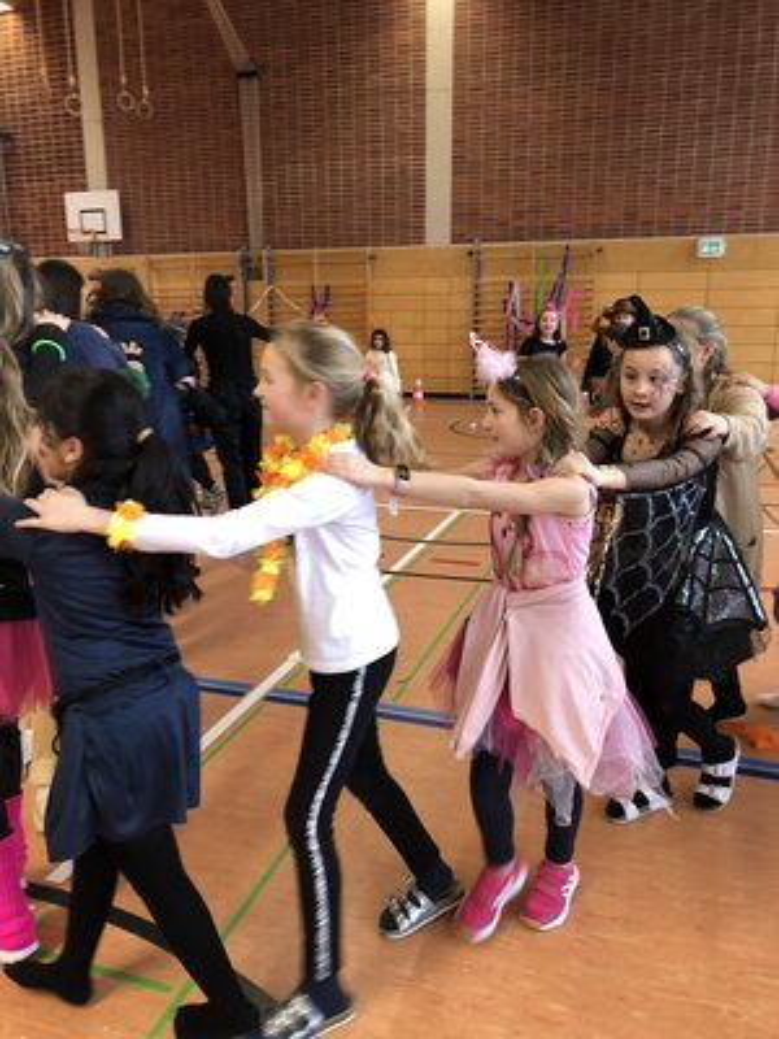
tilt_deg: -13.8
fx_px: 840
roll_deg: +1.3
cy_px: 520
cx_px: 390
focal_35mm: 28
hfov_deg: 49.7
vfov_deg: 63.4
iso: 125
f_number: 1.8
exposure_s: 1/62
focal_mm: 3.99
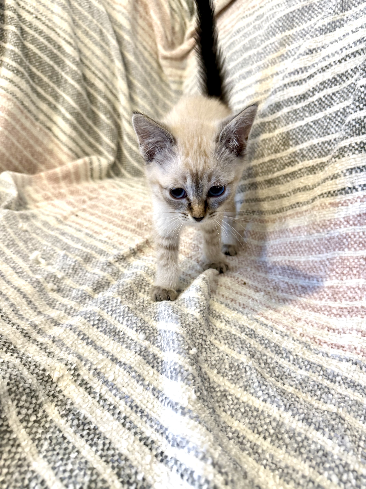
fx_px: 338
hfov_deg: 56.8
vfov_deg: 71.6
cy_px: 244
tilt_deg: -28.9
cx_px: 183
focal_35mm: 24
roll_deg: -2.4
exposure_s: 1/120
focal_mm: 6.76
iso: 200
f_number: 1.78
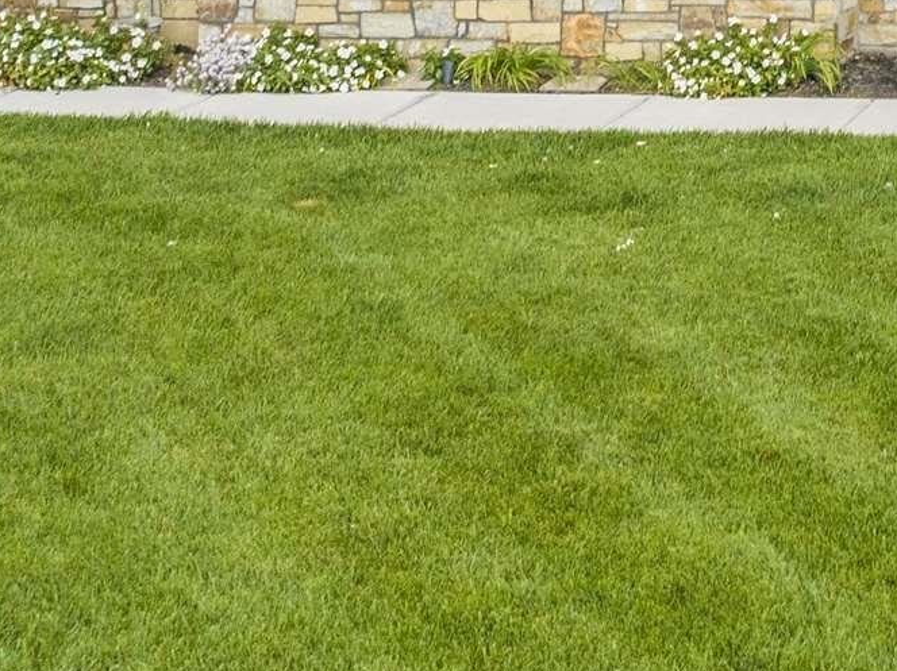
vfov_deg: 12.3
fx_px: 2874
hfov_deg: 16.8
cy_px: -482
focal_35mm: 111
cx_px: 1139
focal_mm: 12.29
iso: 170
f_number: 2.8
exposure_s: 1/1600
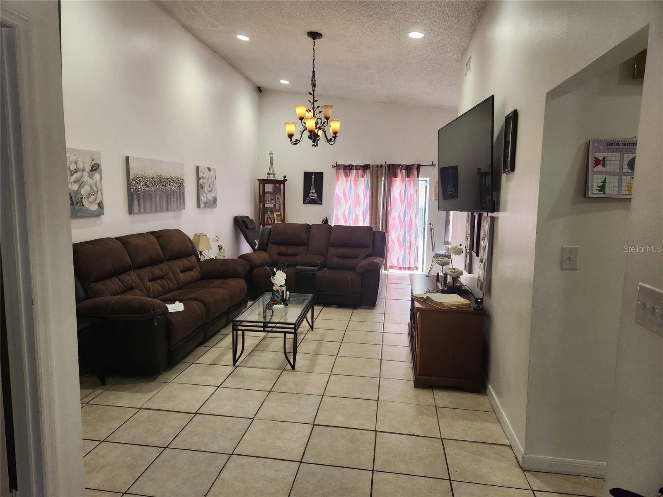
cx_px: 332
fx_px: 441
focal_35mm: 23
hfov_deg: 73.9
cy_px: 248
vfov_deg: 58.9
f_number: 1.8
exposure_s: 1/120
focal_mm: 5.4
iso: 160
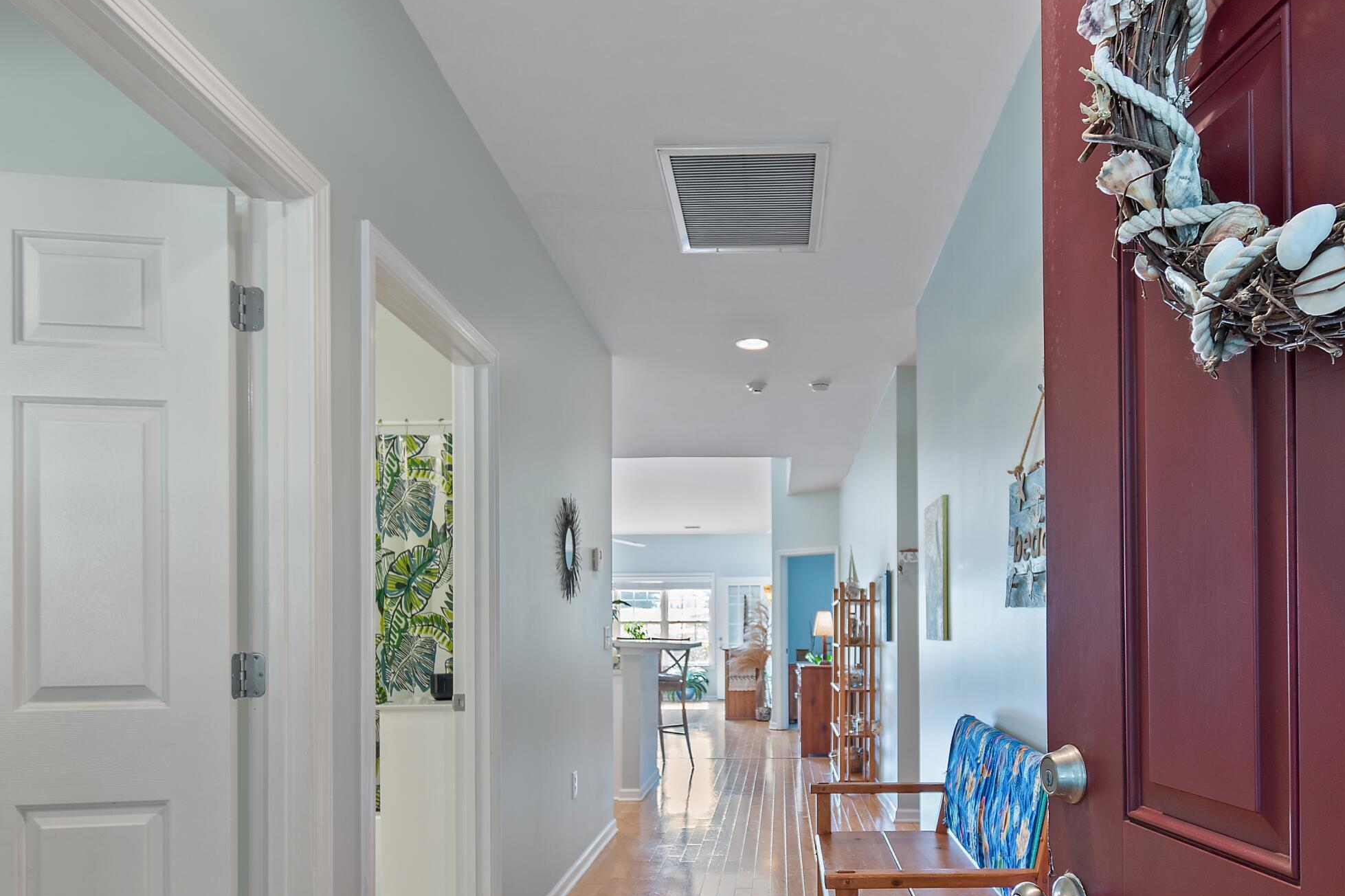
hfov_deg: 75.7
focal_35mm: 23
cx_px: 767
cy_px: 624
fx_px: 859
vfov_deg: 53.6
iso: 100
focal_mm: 10
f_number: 4.5
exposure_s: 1/2
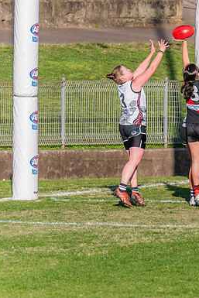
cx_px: 247
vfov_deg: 2.5
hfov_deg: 1.7
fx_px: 6735
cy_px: 133
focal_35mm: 813
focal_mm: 420
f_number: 10
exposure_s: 1/1250
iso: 800
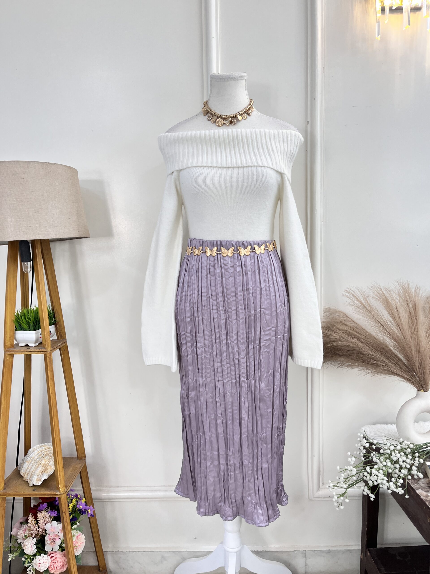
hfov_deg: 53.1
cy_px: 287
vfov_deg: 67.3
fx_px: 431
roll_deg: +0.8
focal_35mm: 26
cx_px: 215
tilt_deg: -7.3
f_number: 1.6
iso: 50
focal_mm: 5.1
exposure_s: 1/100
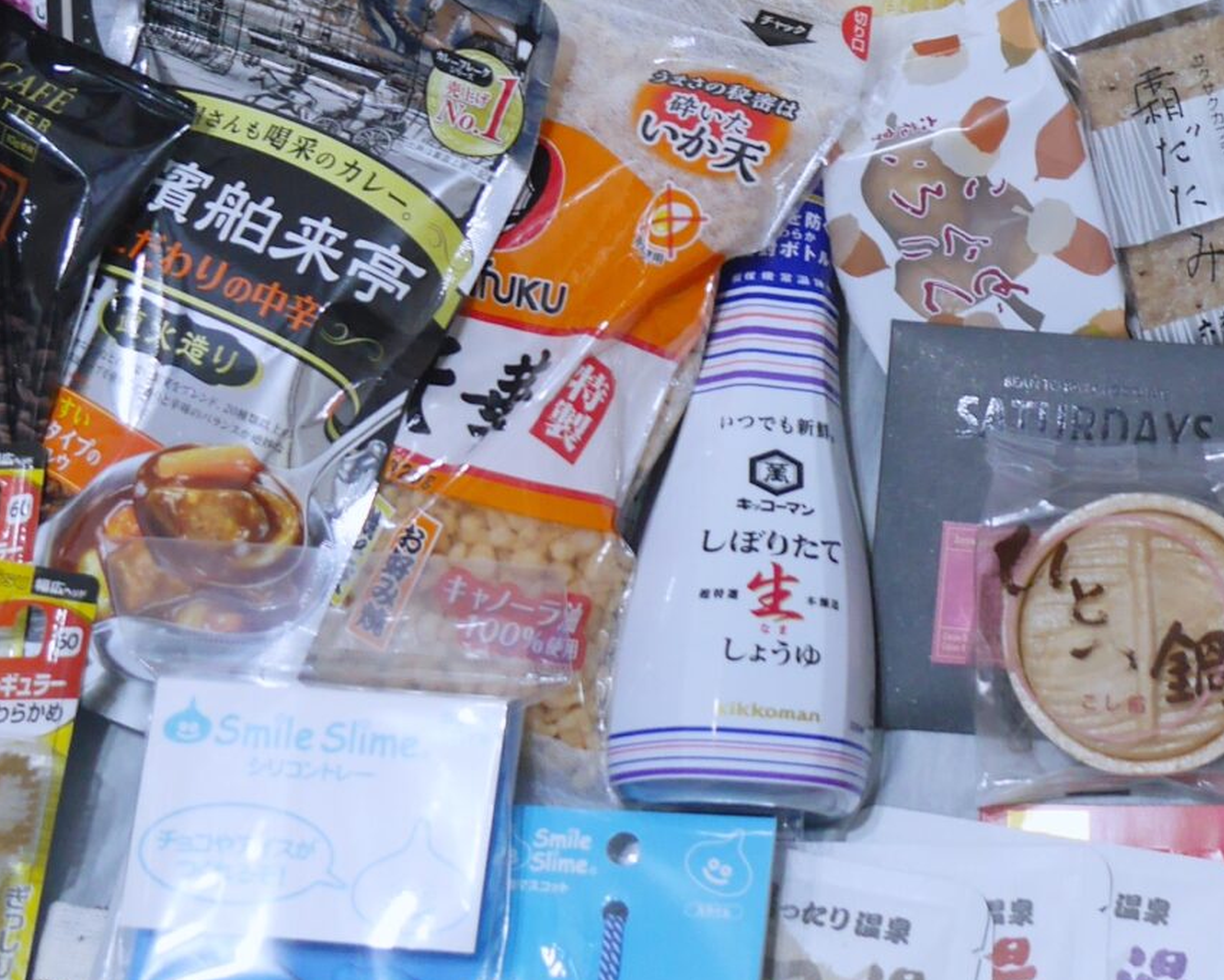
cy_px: 174
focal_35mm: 88
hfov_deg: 21.2
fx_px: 3189
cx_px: 1115
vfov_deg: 17.3
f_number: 3.2
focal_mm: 15
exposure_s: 1/60
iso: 400
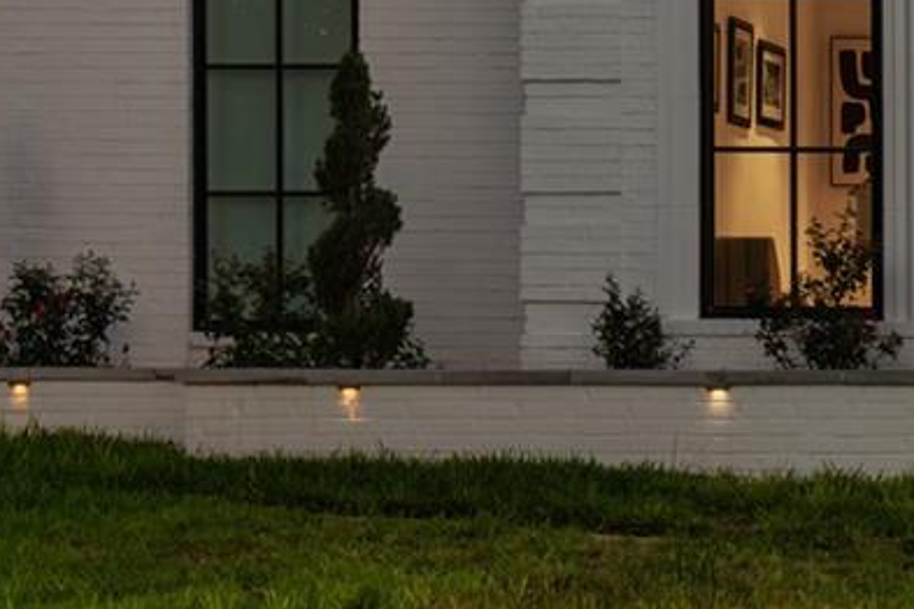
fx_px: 3173
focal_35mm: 125
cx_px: 1644
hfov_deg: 14.4
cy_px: -257
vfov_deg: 10.6
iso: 640
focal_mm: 24
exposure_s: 1/8
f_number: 8
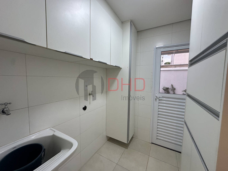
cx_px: 114
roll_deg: -2.4
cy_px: 86
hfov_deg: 102.1
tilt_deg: -5.8
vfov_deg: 85.7
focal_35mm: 14
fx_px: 92
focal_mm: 2.22
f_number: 2.2
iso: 160
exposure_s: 1/120
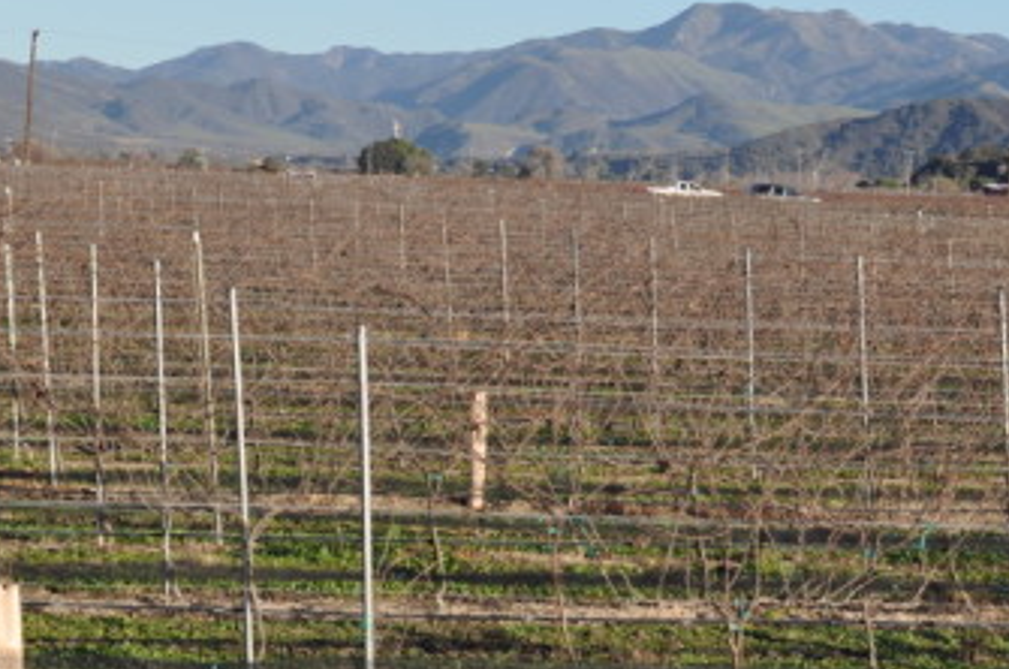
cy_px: 237
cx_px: 364
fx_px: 3888
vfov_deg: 9.8
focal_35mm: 139
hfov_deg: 14.8
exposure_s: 1/320
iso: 200
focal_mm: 50
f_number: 9
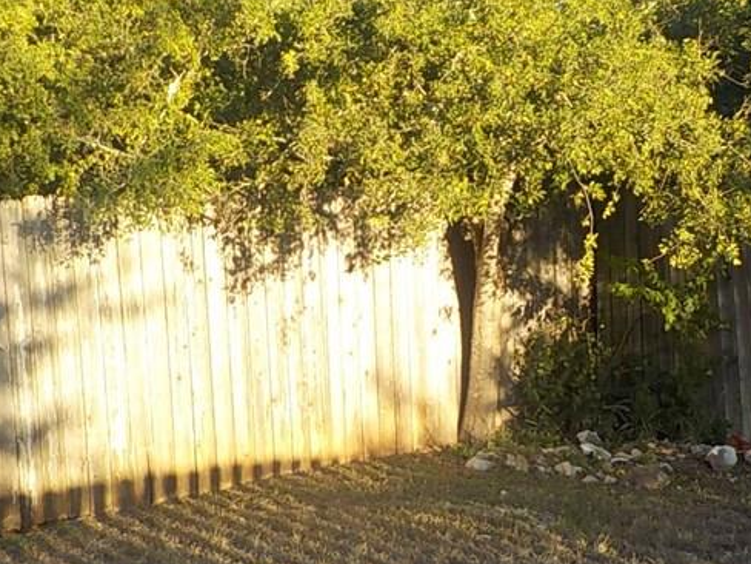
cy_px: 307
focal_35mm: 63
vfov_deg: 23.3
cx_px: 439
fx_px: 1367
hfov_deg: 30.7
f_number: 3.3
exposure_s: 1/200
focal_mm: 4.1
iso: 125
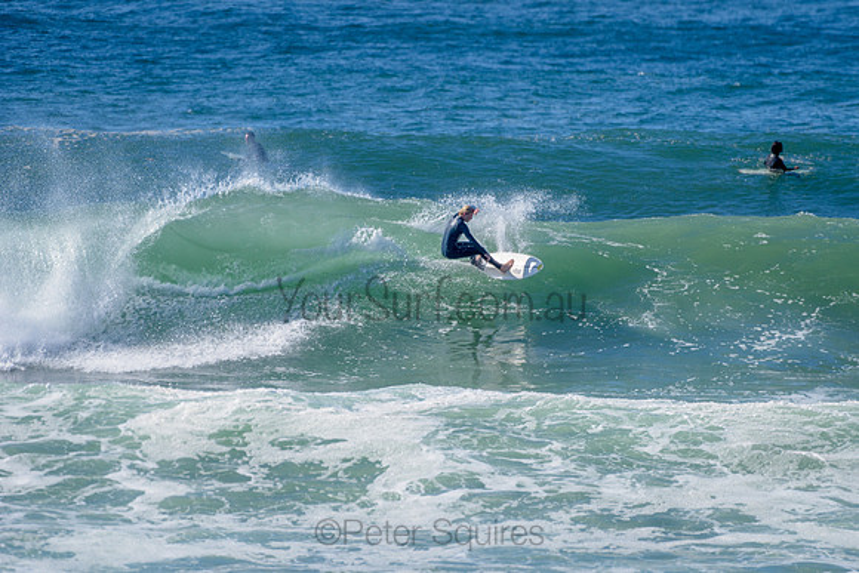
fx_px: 13205
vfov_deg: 2.5
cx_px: 471
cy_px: 262
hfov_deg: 3.7
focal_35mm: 553
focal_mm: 500
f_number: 5.6
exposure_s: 1/2000
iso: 180
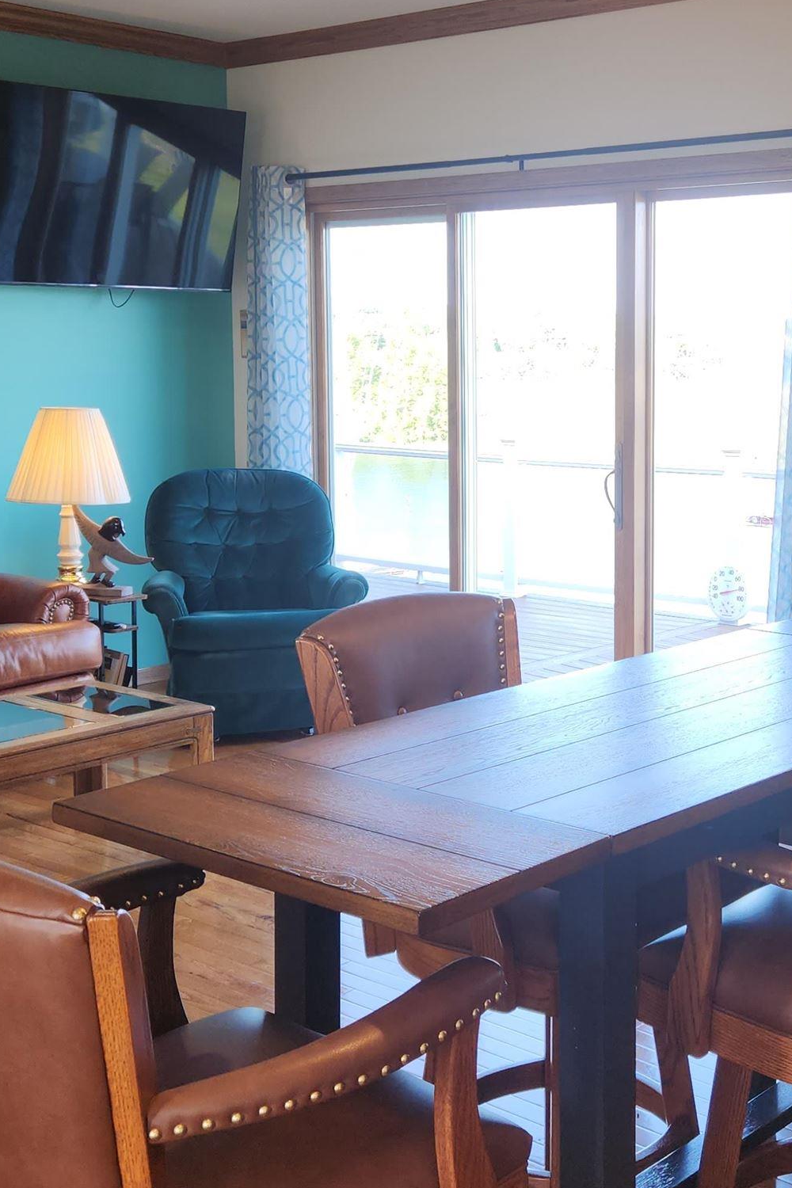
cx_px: 549
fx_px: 1617
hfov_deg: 27.3
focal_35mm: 49
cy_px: 516
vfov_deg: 40.3
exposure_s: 1/60
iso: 25
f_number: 1.8
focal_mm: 5.4
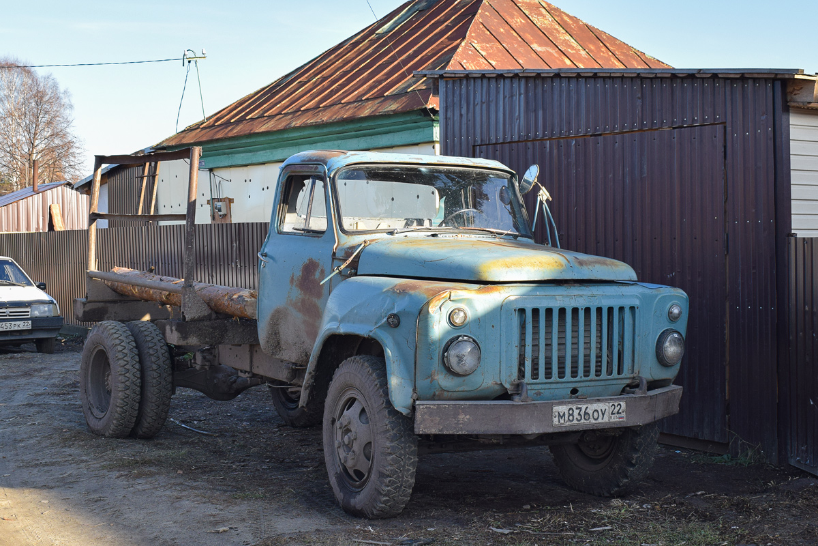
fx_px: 1022
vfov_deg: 29.9
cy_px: 273
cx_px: 409
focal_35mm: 45
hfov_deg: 43.6
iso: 320
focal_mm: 30
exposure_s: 1/250
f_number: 8
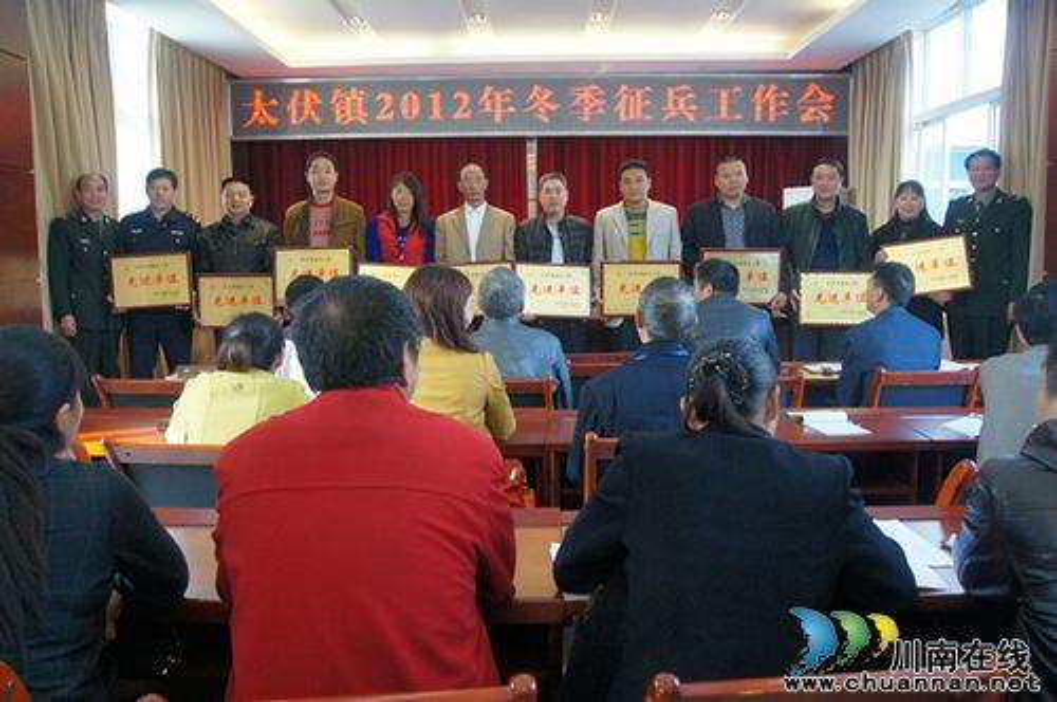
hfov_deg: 62.0
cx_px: 528
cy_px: 351
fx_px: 880
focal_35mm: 30
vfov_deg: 43.5
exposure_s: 1/50
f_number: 7.1
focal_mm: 20
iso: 1600
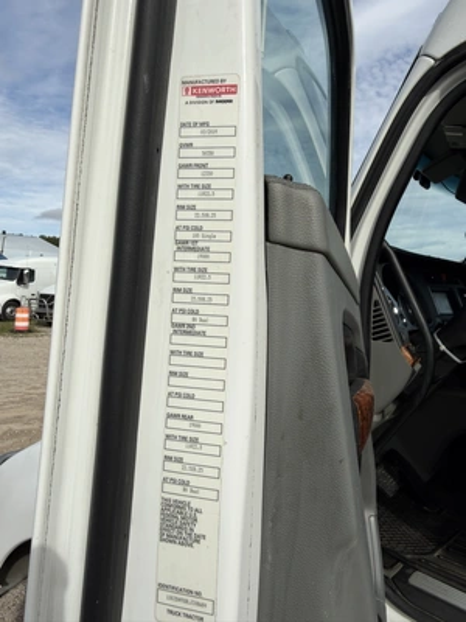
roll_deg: -1.8
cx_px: 233
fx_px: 431
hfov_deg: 56.8
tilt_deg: -0.4
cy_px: 311
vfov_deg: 71.6
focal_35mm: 24
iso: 20
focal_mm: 2.22
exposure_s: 1/1050
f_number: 2.2
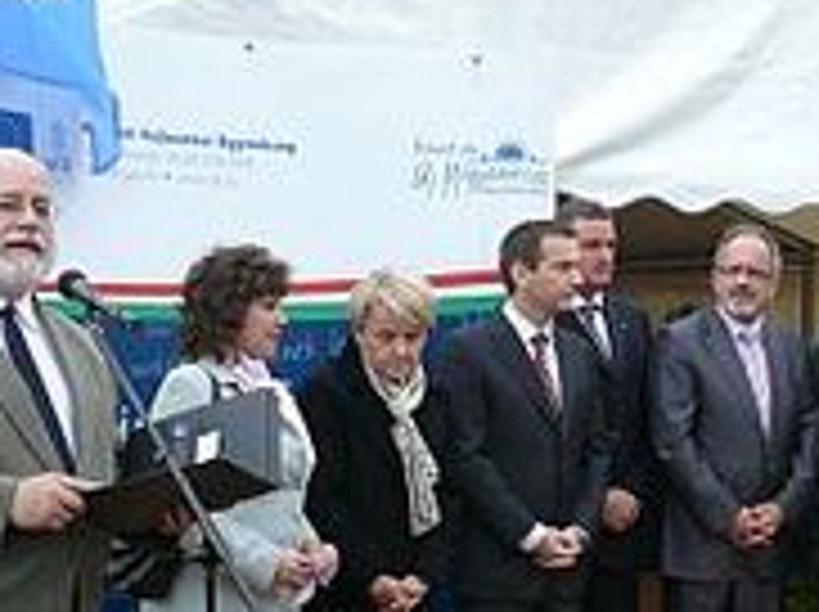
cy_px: 536
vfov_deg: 18.8
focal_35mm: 77
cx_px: 598
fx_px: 1819
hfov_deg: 25.1
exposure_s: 1/100
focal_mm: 7.4
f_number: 4
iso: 100
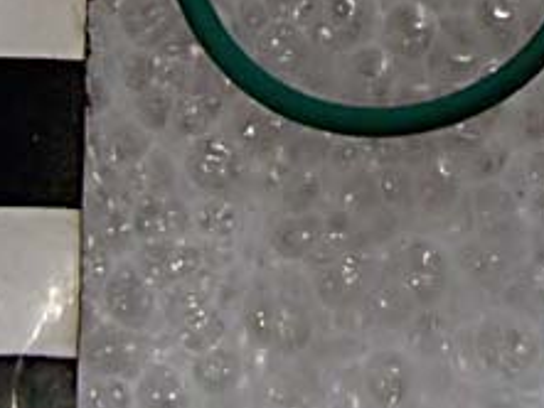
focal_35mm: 81
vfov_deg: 17.0
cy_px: -143
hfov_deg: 23.9
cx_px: 382
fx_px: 1274
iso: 640
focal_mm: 5
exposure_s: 1/30
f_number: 3.9
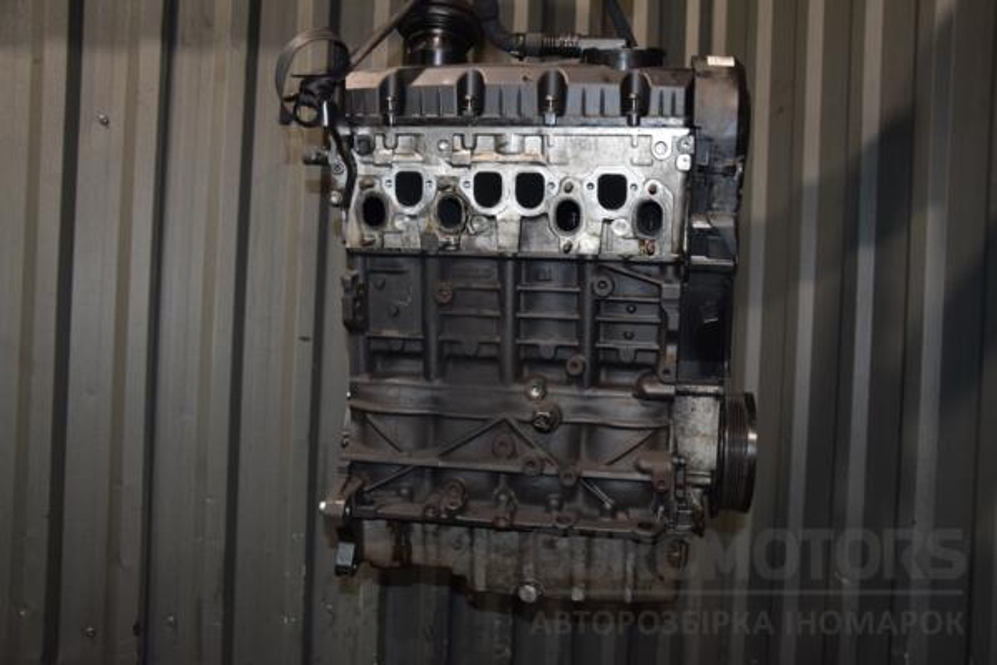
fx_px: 872
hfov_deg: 59.5
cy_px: 332
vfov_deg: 41.7
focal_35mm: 32
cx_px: 498
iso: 800
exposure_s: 1/60
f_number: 5
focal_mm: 21
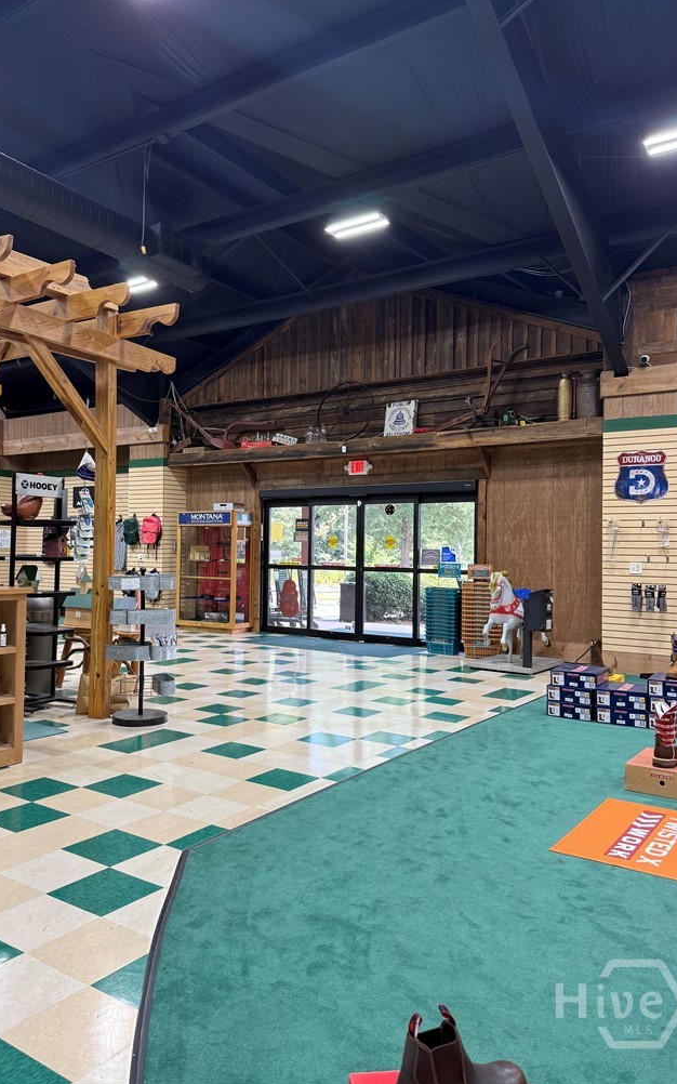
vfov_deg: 70.4
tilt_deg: +1.5
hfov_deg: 47.4
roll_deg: -1.5
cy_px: 533
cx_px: 289
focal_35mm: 26
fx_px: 768
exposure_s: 1/120
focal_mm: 6.76
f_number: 1.78
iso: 125
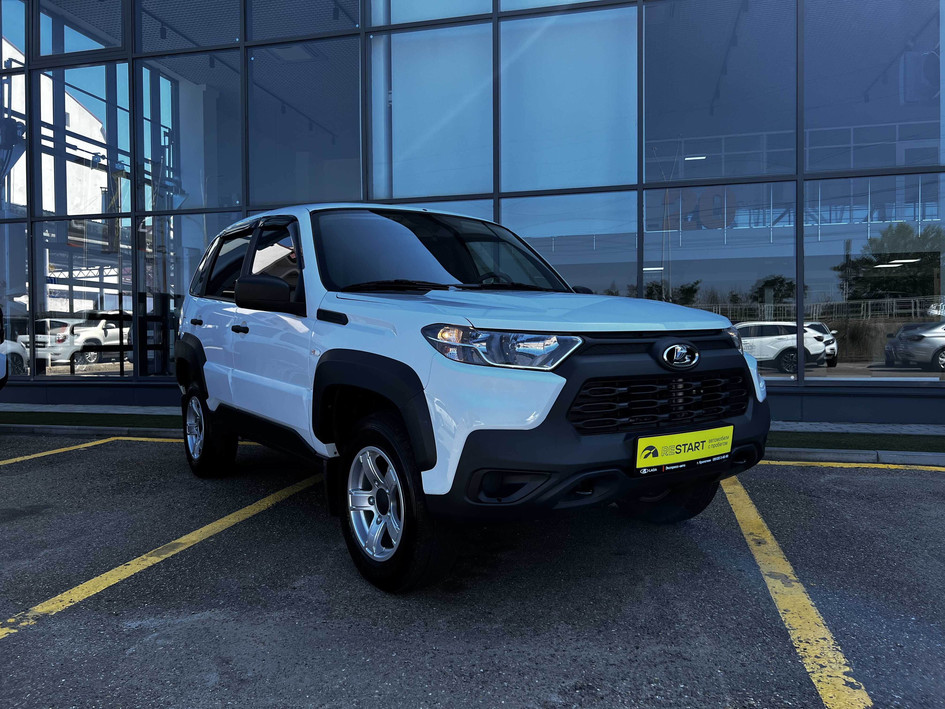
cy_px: 354
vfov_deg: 53.1
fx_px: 710
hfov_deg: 67.3
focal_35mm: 26
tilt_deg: -1.0
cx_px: 472
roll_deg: -0.2
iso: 50
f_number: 1.5
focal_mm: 5.7
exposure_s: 1/1238
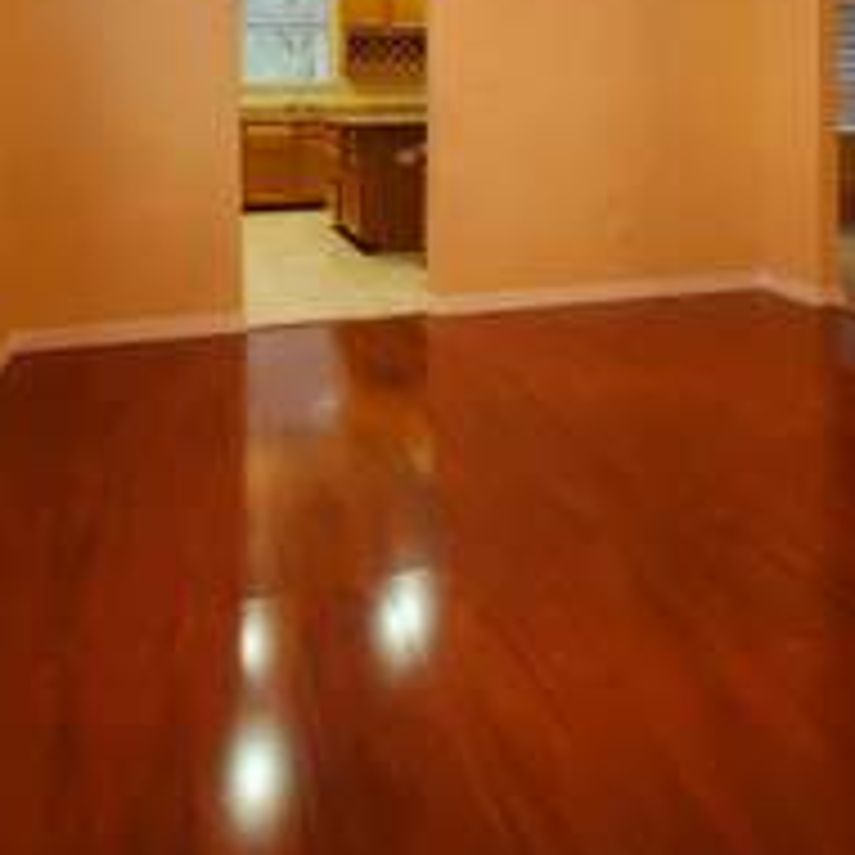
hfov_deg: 55.6
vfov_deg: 49.8
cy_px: 92
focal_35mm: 29
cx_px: 464
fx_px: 810
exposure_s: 1/60.2
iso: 320
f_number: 2.2
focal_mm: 1.8
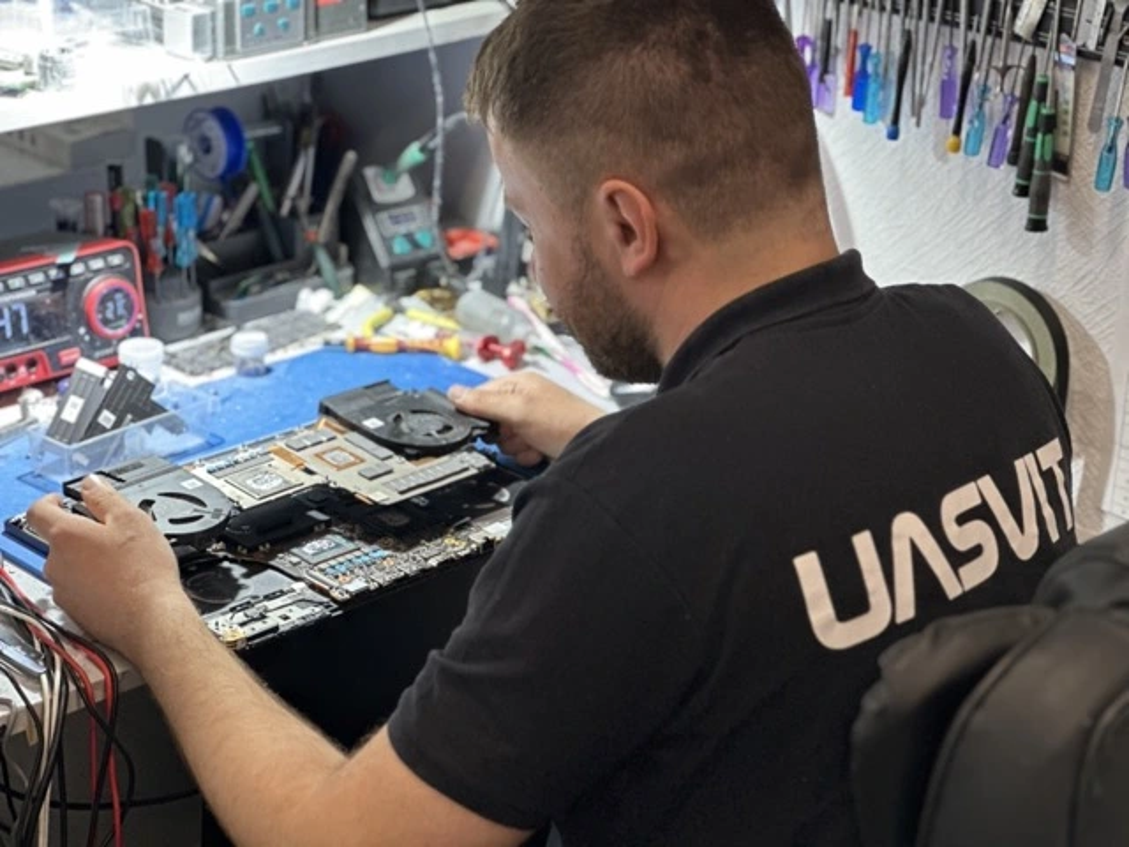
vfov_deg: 19.1
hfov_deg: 25.3
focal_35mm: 77
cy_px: 424
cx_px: 564
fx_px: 2511
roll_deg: -1.6
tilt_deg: -24.0
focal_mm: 9
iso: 200
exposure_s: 1/33
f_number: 2.8
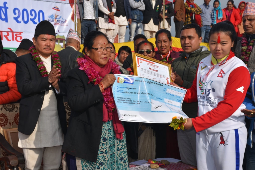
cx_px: 128
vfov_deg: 20.2
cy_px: 85
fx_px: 478
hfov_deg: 29.9
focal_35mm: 68
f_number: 10
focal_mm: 45
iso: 100
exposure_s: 1/250
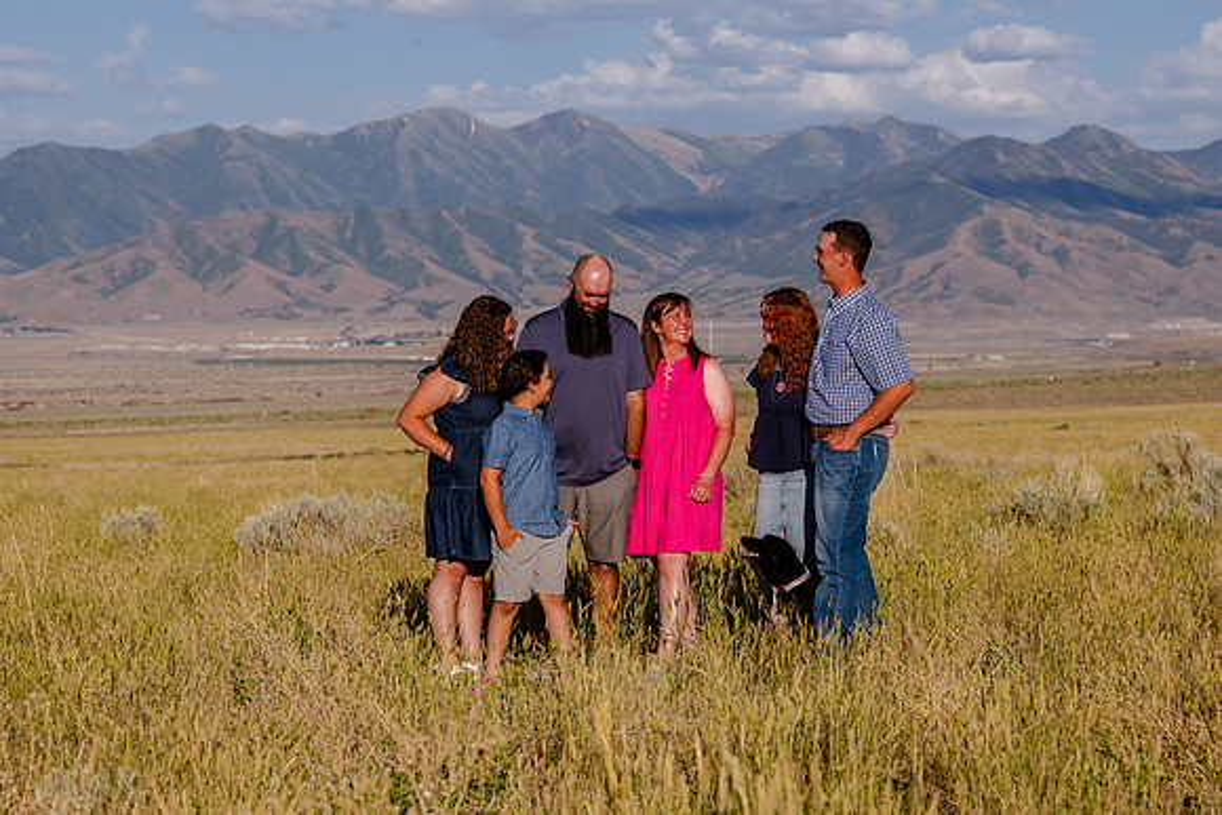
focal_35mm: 111
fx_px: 3783
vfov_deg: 12.3
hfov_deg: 18.3
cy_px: 432
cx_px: 611
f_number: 7.1
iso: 200
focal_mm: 105
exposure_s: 1/800
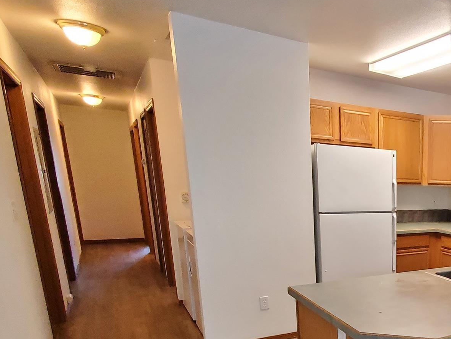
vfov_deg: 42.6
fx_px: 404
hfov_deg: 48.1
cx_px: 451
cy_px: 289
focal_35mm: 31
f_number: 2.2
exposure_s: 1/40
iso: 400
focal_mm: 1.8
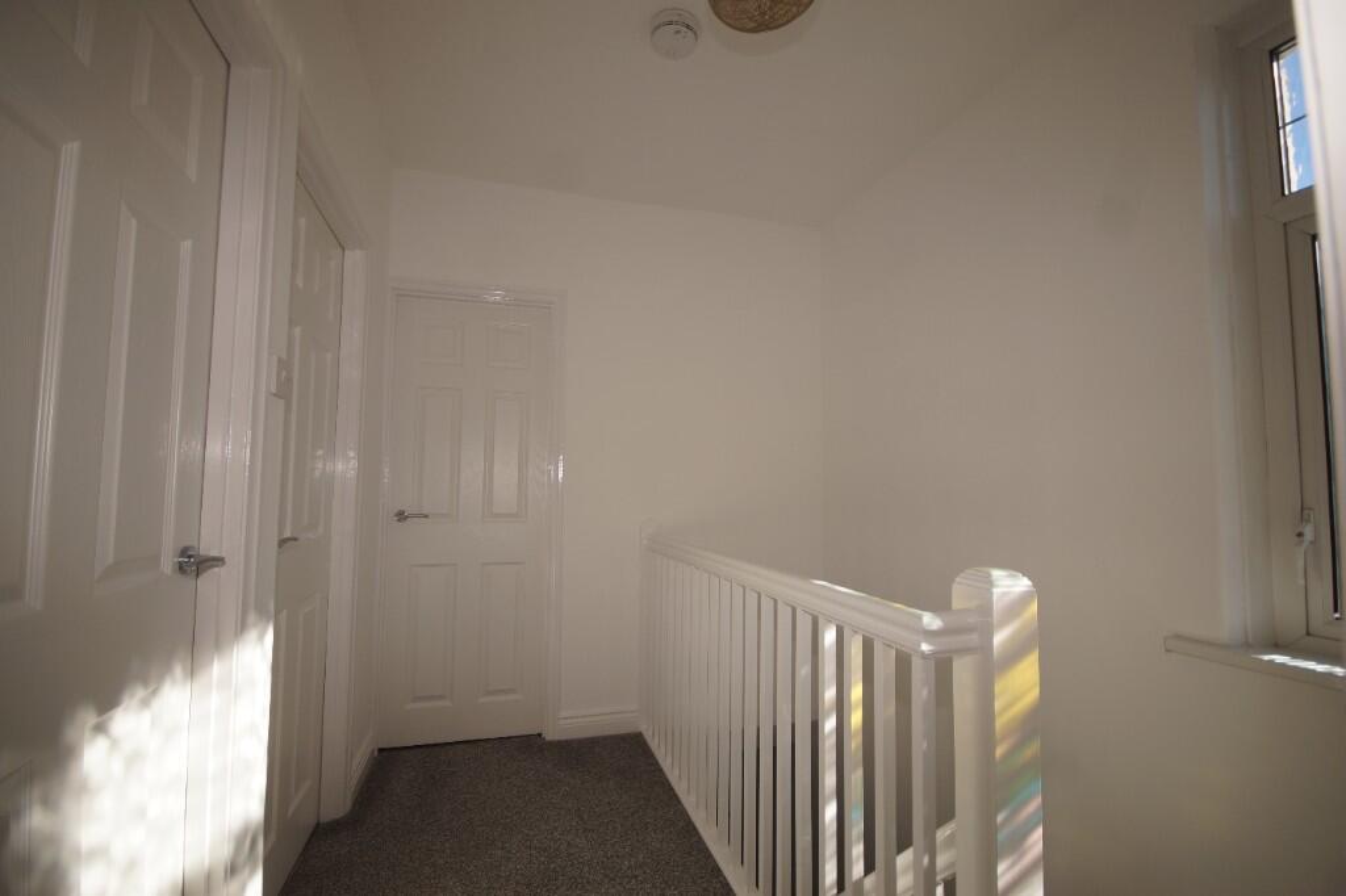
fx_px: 561
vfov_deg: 77.3
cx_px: 673
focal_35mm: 15
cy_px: 448
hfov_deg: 100.4
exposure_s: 1/400
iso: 100
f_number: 4
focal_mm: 10
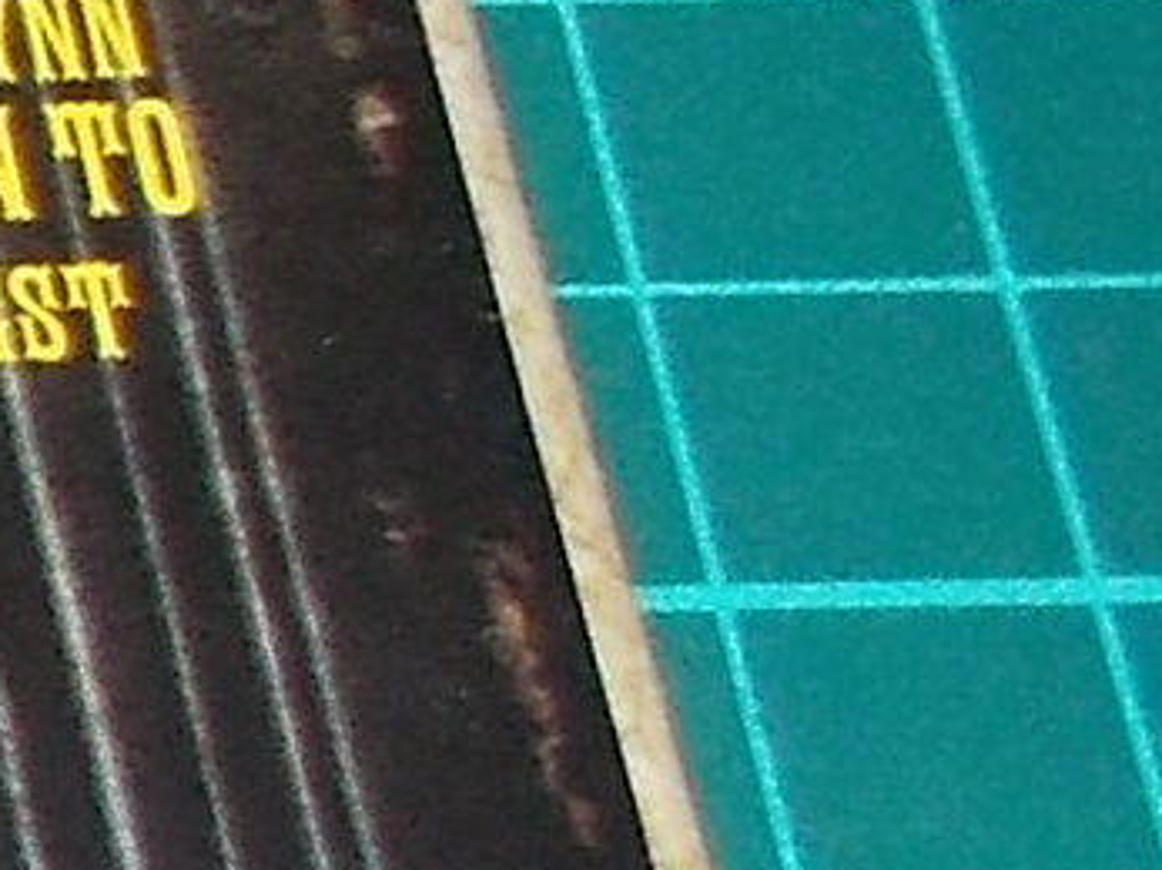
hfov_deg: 8.7
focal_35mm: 190
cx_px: -2237
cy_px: 1067
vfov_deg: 7.7
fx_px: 6376
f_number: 3.3
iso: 200
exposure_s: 1/30
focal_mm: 4.1
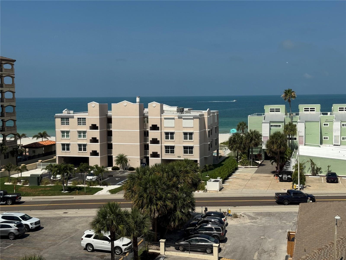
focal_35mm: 48
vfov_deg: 30.3
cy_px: 130
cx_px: 173
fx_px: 480
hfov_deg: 39.7
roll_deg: +0.1
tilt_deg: -4.6
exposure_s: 1/5848
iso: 64
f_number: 1.78
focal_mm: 6.76
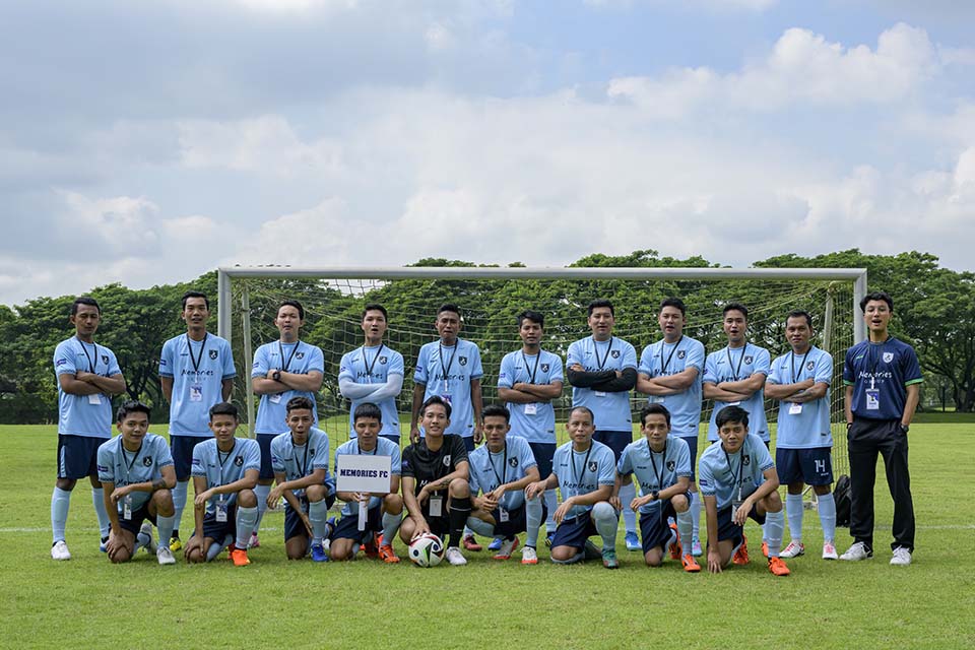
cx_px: 488
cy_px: 325
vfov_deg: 34.2
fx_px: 1056
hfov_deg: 49.6
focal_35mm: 39
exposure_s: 1/640
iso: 360
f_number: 8
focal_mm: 39
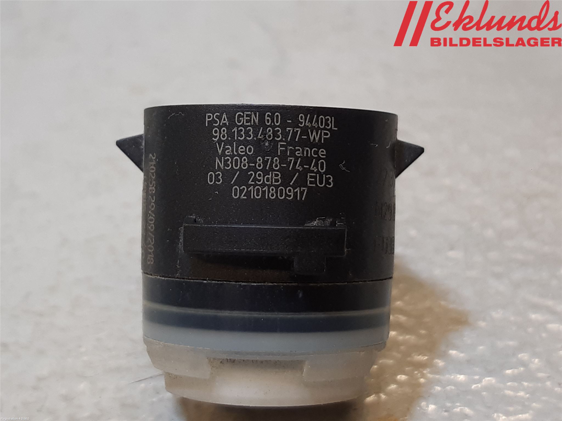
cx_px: 281
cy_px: 210
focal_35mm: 26
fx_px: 422
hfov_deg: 67.3
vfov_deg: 53.1
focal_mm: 3.93
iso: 64
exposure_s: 1/50
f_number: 1.7
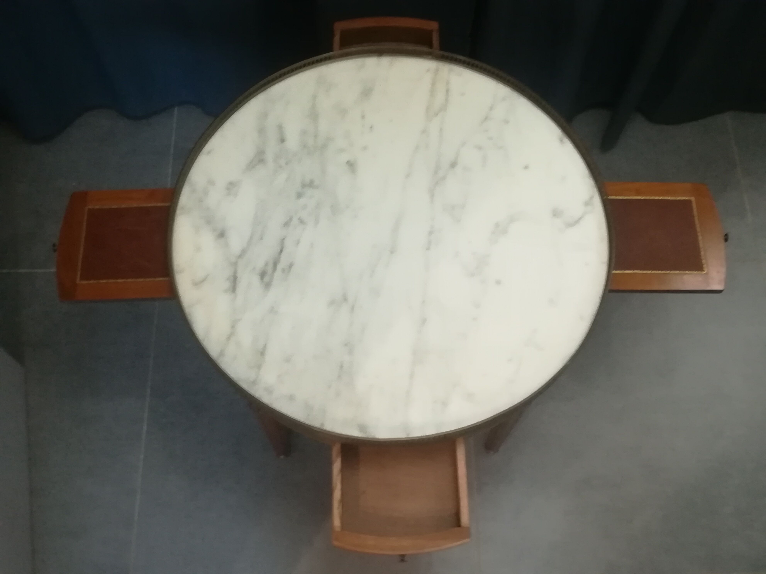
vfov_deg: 38.7
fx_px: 819
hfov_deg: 50.1
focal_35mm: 37
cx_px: 383
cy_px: 287
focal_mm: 3.83
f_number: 2.2
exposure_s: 1/20
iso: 500
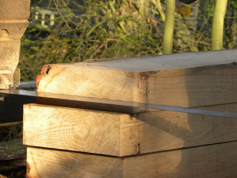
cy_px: 89
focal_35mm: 212
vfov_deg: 7.0
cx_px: 118
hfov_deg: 9.3
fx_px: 1451
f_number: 4.5
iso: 128
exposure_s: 1/97.5
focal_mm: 37.7
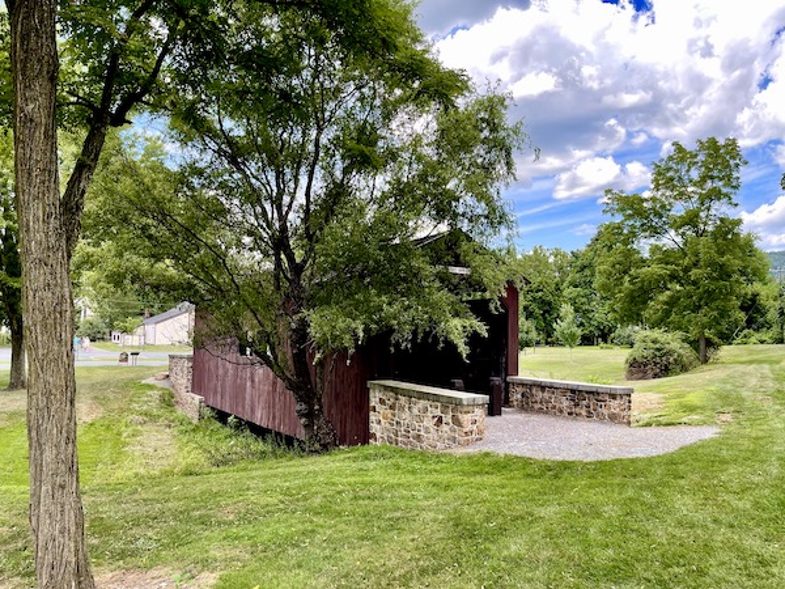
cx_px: 392
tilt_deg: +2.5
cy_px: 294
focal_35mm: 26
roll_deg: -0.9
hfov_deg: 67.3
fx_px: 590
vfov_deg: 53.1
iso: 32
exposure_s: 1/528
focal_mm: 5.1
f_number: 1.6
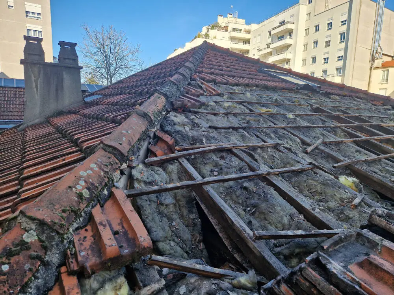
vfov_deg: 58.9
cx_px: 197
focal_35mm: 23
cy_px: 148
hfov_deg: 73.9
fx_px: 262
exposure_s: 1/411
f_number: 1.8
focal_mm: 5.4
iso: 50
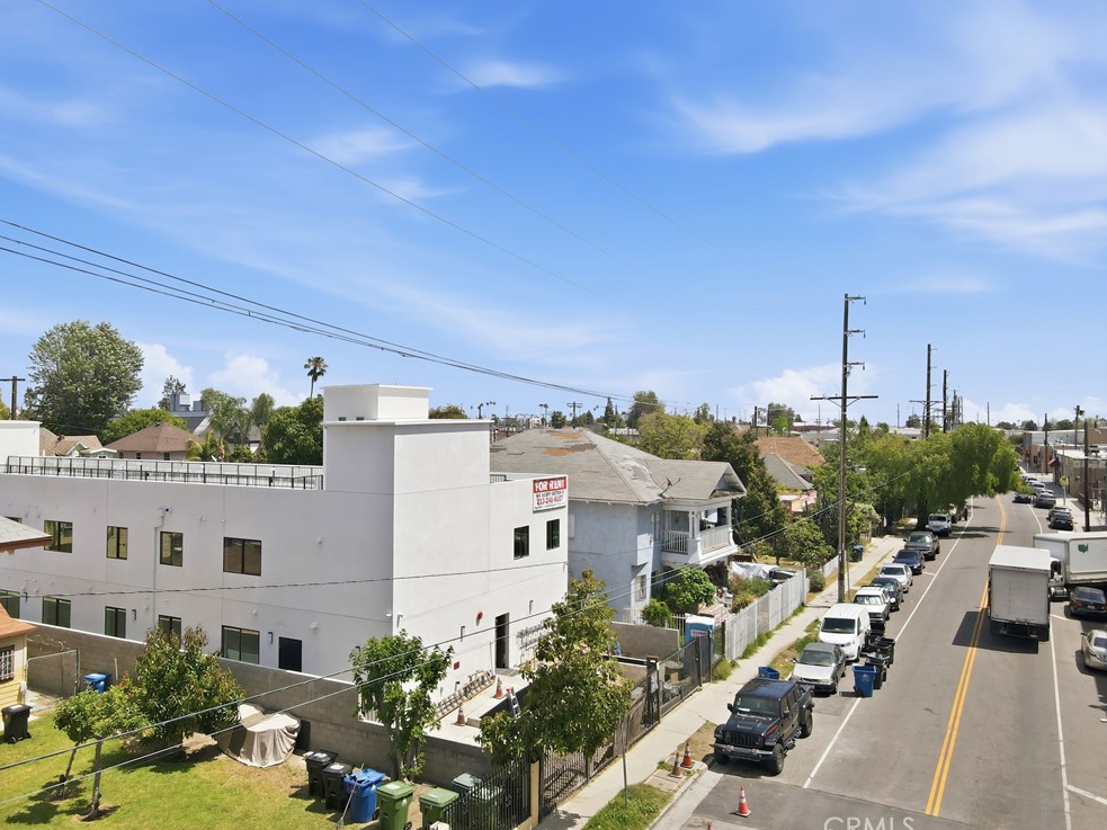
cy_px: 411
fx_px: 799
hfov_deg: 69.4
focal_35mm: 25
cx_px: 535
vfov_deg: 54.9
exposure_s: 1/1000
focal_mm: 4.5
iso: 110
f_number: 2.8
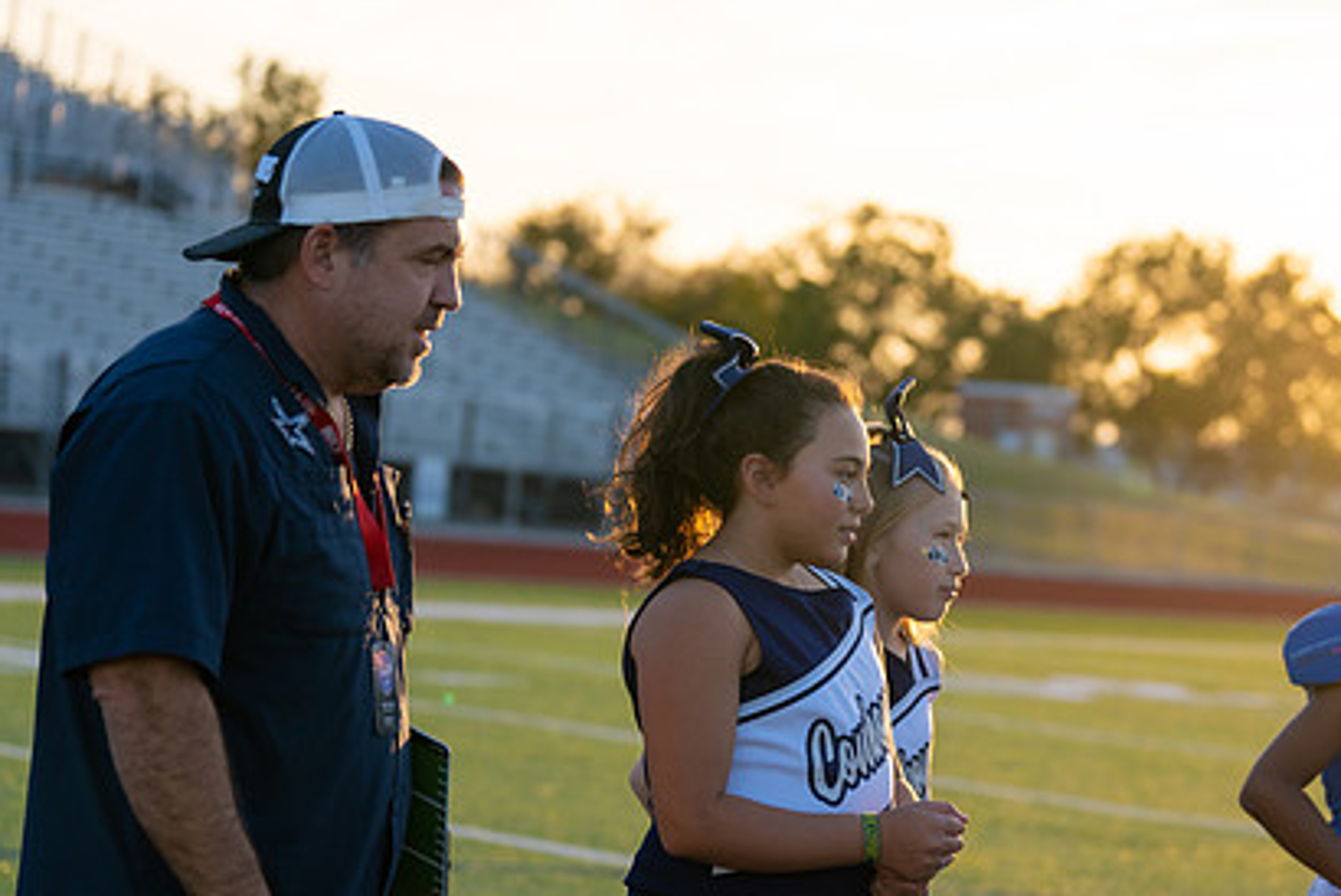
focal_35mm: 99
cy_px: 587
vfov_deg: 13.8
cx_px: 759
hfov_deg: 20.6
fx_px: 3690
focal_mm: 70
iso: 200
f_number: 2.8
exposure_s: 1/1000
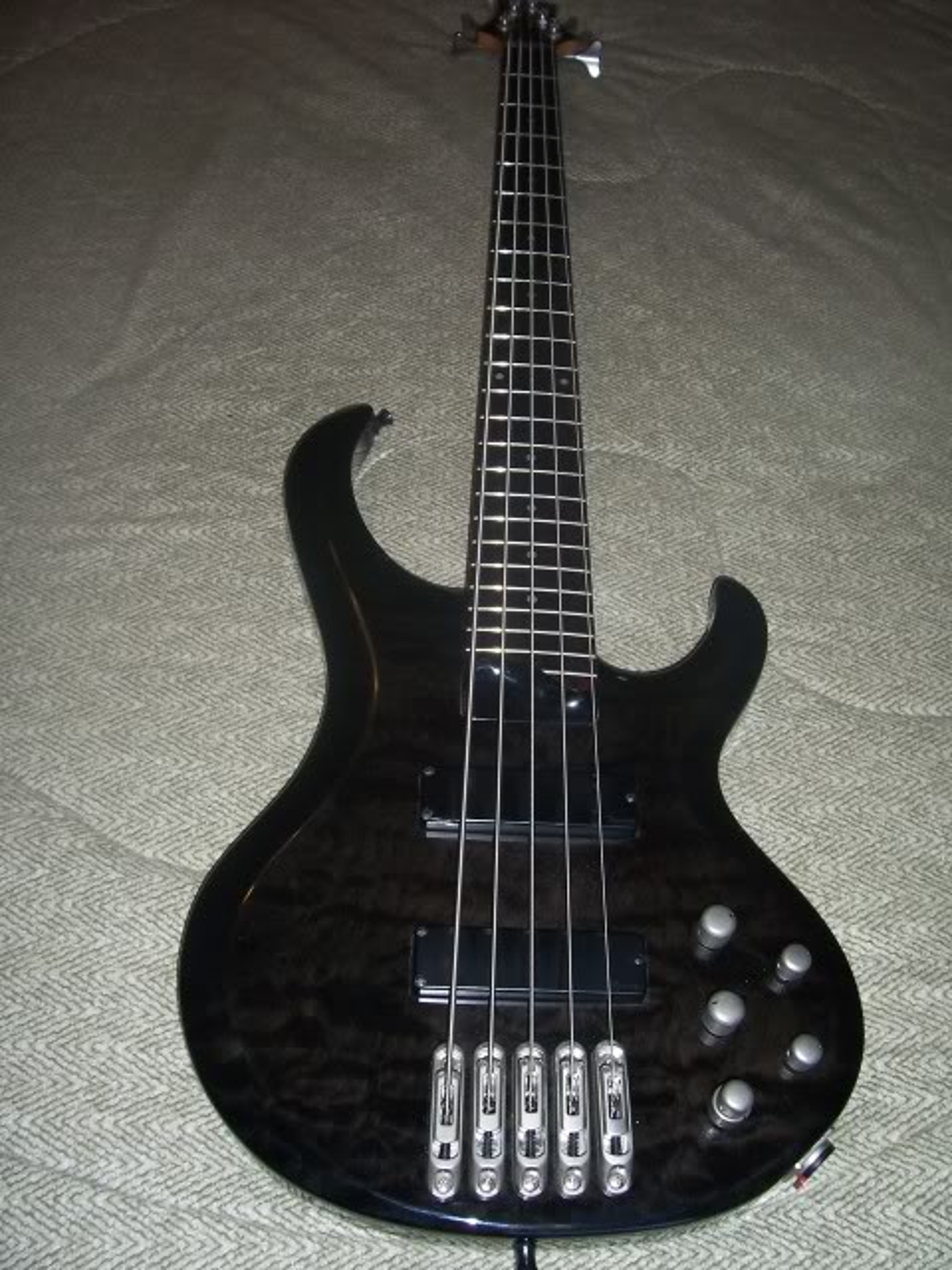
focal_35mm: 34
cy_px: 635
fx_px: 1247
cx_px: 476
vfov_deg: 54.0
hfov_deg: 41.8
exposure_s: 1/60
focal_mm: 5.6
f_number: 2.7
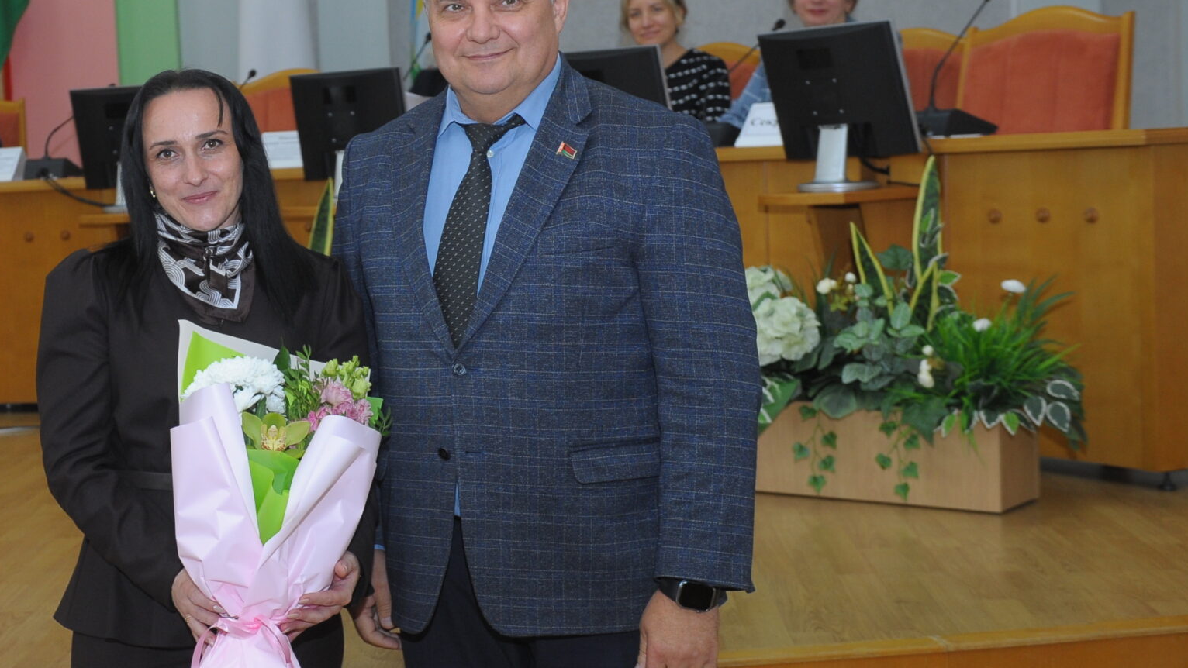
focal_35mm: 63
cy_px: 300
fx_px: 1985
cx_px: 254
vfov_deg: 19.1
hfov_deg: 32.5
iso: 1000
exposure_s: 1/200
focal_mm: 36
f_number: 4
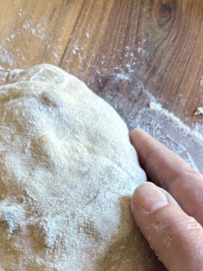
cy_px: 263
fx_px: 430
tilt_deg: -86.7
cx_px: 51
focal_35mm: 55
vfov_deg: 32.5
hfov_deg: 26.2
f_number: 1.6
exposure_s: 1/60
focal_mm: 5.96
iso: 320
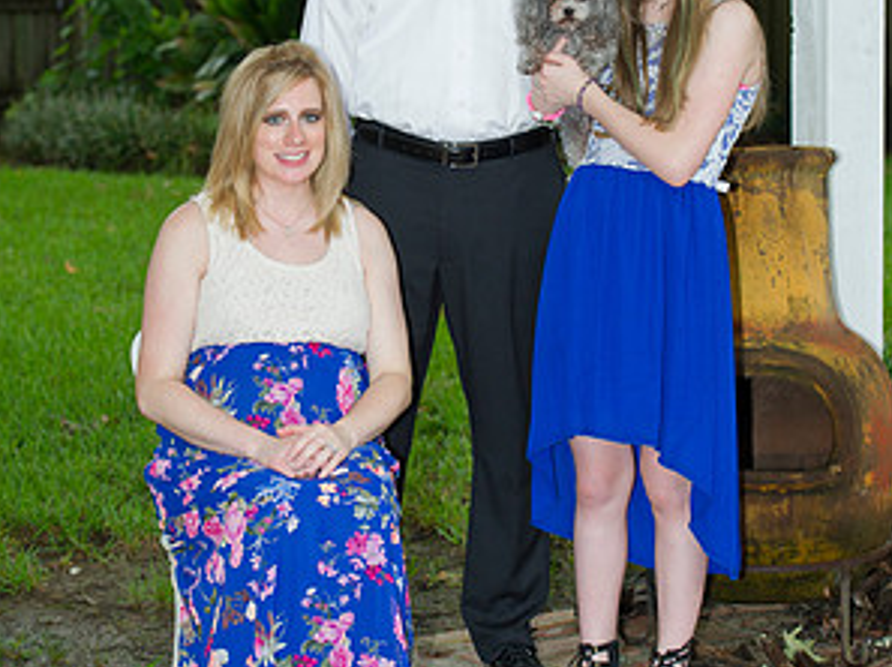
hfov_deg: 19.3
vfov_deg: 14.4
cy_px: 210
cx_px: 446
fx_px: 2625
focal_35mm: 102
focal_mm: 70
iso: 640
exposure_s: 1/250
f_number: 4
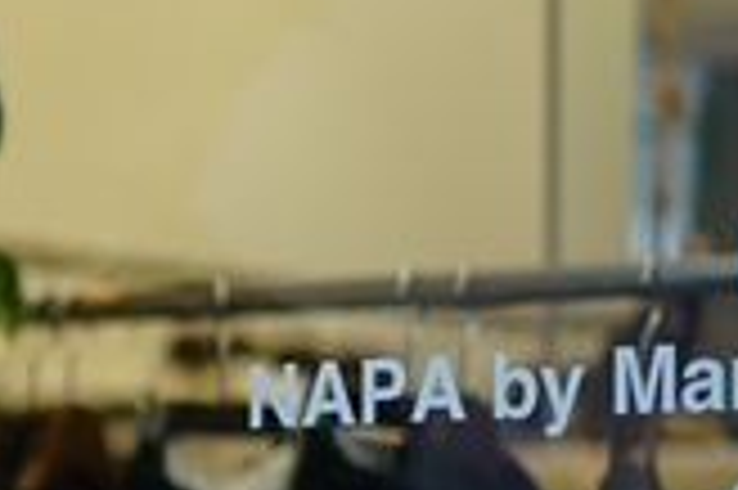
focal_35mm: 268
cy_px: 569
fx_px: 5488
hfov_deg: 7.2
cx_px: -1017
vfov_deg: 5.1
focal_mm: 55
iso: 100
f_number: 1.8
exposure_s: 1/80
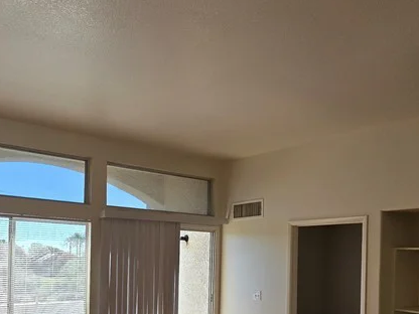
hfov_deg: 55.7
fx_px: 387
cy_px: 257
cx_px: 142
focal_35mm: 32
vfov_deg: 42.0
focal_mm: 2.2
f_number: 1.9
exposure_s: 1/512
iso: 40
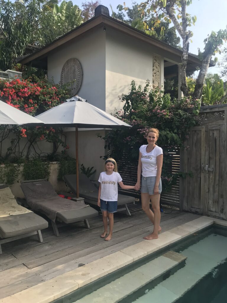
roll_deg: -0.5
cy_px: 152
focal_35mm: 28
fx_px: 245
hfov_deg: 49.7
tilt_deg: -1.6
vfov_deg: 63.4
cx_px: 114
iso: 20
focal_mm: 3.99
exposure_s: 1/674
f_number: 1.8
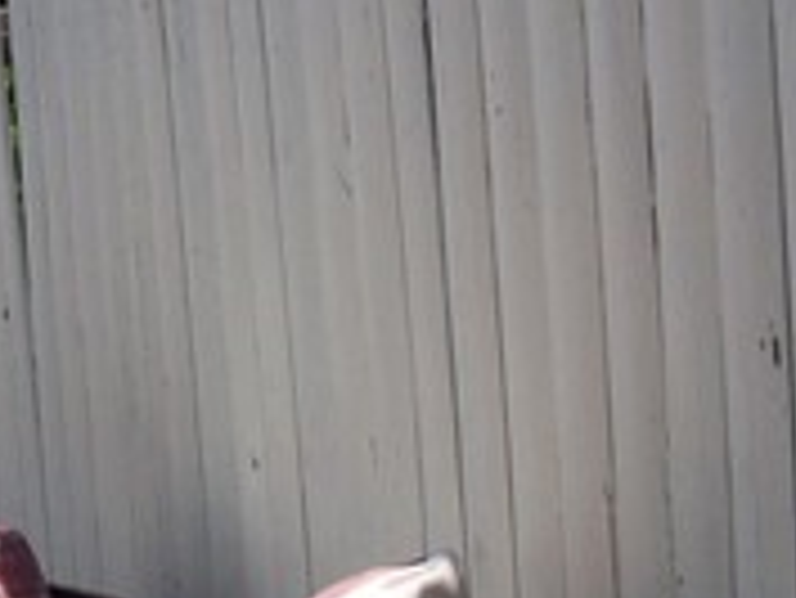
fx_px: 2508
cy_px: 679
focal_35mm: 109
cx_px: 65
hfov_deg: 17.7
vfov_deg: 13.3
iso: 80
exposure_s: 1/459
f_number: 4.8
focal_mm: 6
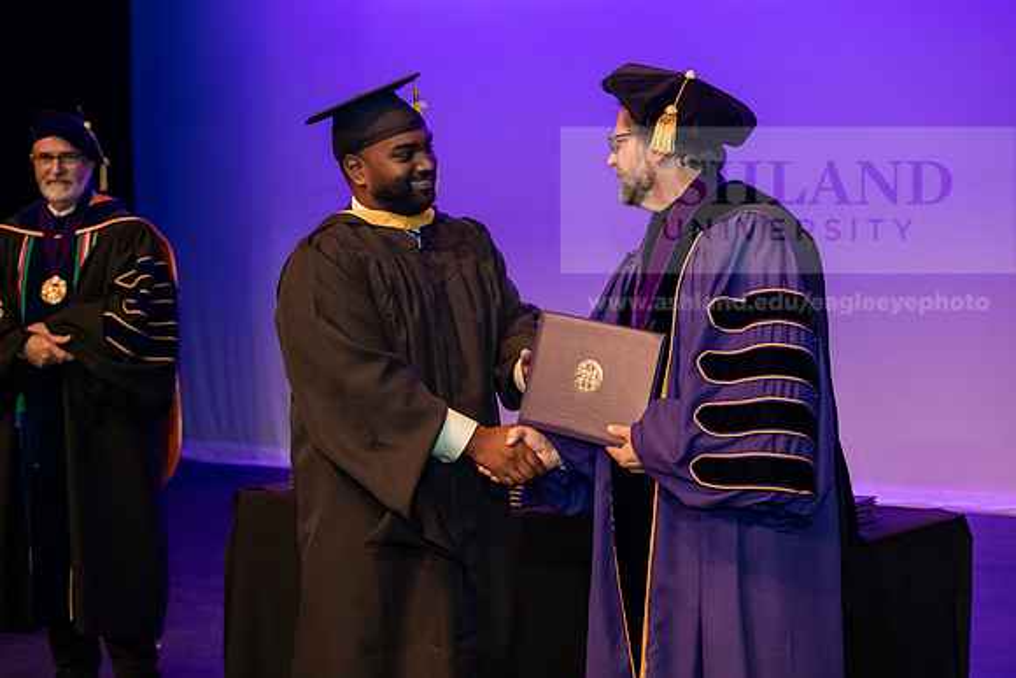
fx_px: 1976
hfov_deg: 28.8
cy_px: 339
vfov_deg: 19.5
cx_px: 508
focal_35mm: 70
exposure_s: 1/200
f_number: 4
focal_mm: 70
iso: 3200
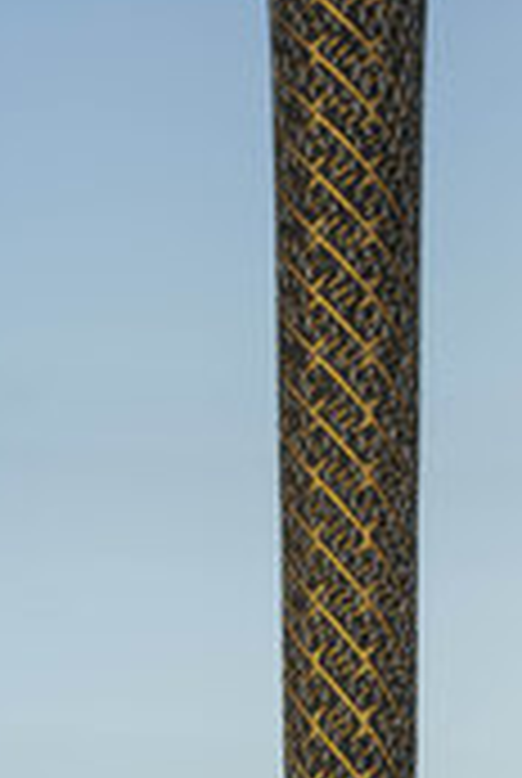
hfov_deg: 3.7
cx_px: 479
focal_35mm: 369
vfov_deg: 5.6
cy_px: 904
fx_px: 7993
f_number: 5.6
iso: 250
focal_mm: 100
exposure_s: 1/500
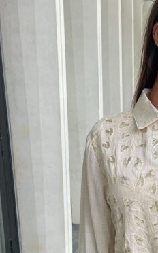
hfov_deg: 21.5
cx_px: 176
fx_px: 393
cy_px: 174
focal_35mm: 57
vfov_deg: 35.3
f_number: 1.6
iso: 40
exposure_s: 1/121
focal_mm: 5.1
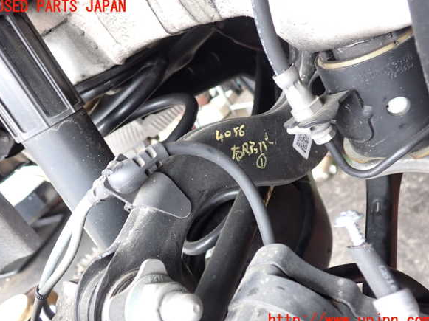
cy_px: 164
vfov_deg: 45.4
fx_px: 384
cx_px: 213
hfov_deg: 58.4
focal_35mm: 31
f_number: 2.3
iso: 250
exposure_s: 1/30
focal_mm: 5.4
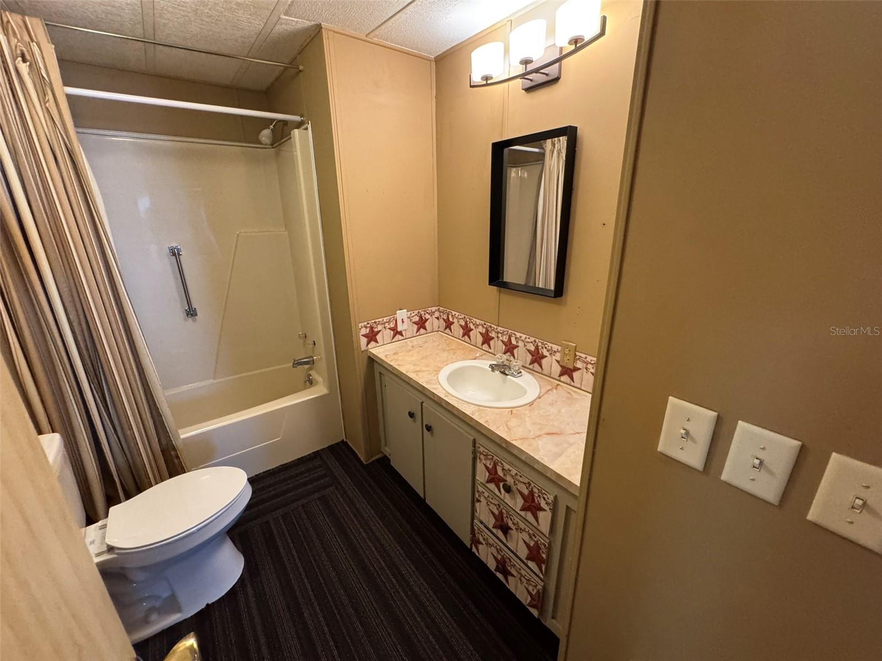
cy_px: 330
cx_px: 441
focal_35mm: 14
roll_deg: -0.6
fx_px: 357
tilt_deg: -21.0
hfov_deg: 102.1
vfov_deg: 85.7
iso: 640
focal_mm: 2.22
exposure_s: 1/60
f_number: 2.2
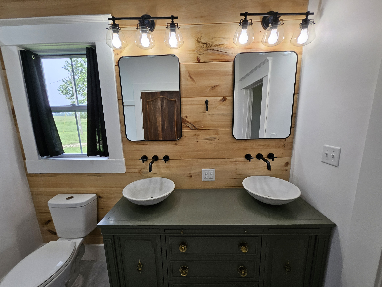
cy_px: 144
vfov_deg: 89.9
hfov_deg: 106.2
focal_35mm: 13
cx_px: 191
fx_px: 143
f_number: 2.2
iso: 40
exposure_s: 1/60
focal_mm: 1.74
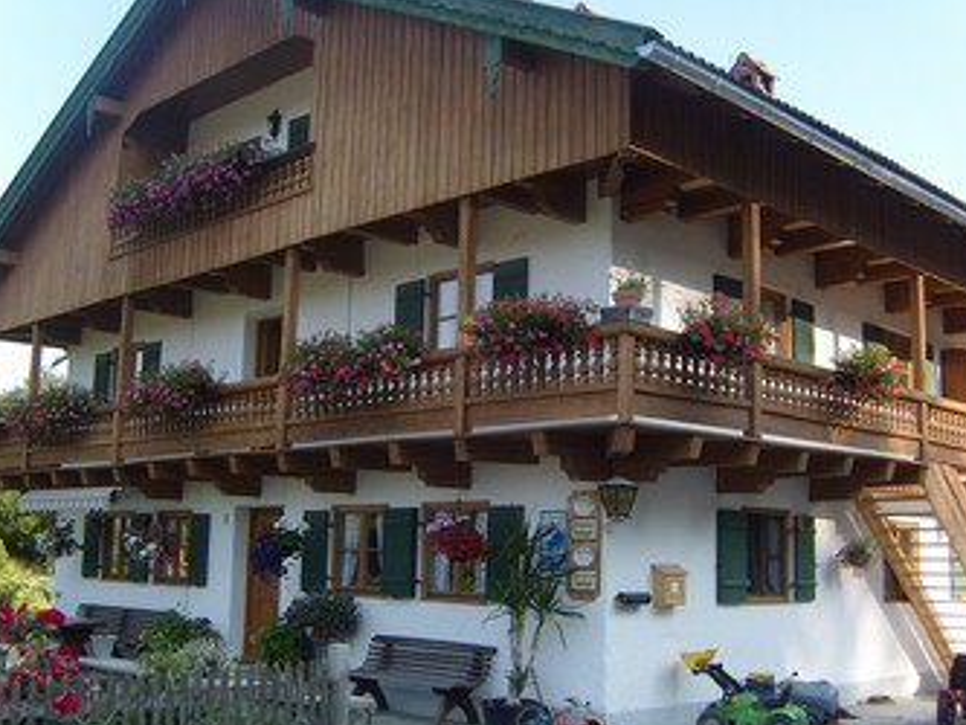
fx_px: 1172
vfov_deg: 34.4
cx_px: 476
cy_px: 380
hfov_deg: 44.8
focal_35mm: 42
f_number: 2.8
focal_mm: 7.4
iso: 80
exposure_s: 1/350
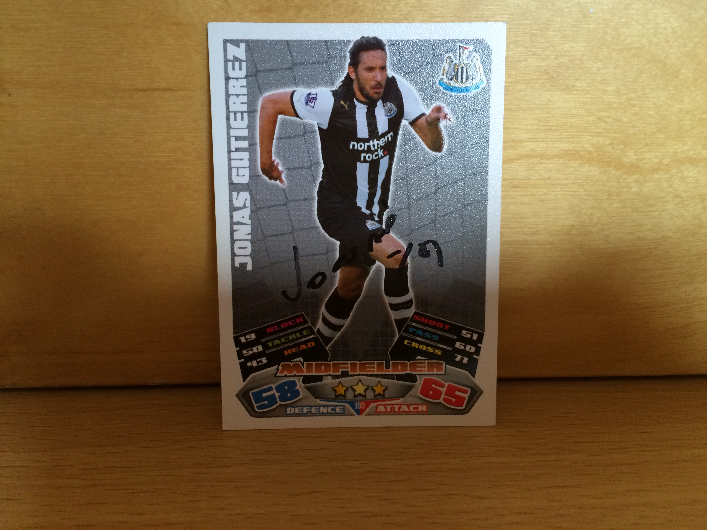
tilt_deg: -17.3
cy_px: 265
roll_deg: +0.9
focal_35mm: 29
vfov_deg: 48.2
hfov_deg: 61.7
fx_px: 592
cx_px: 354
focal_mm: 4.15
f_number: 2.2
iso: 200
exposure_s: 1/30
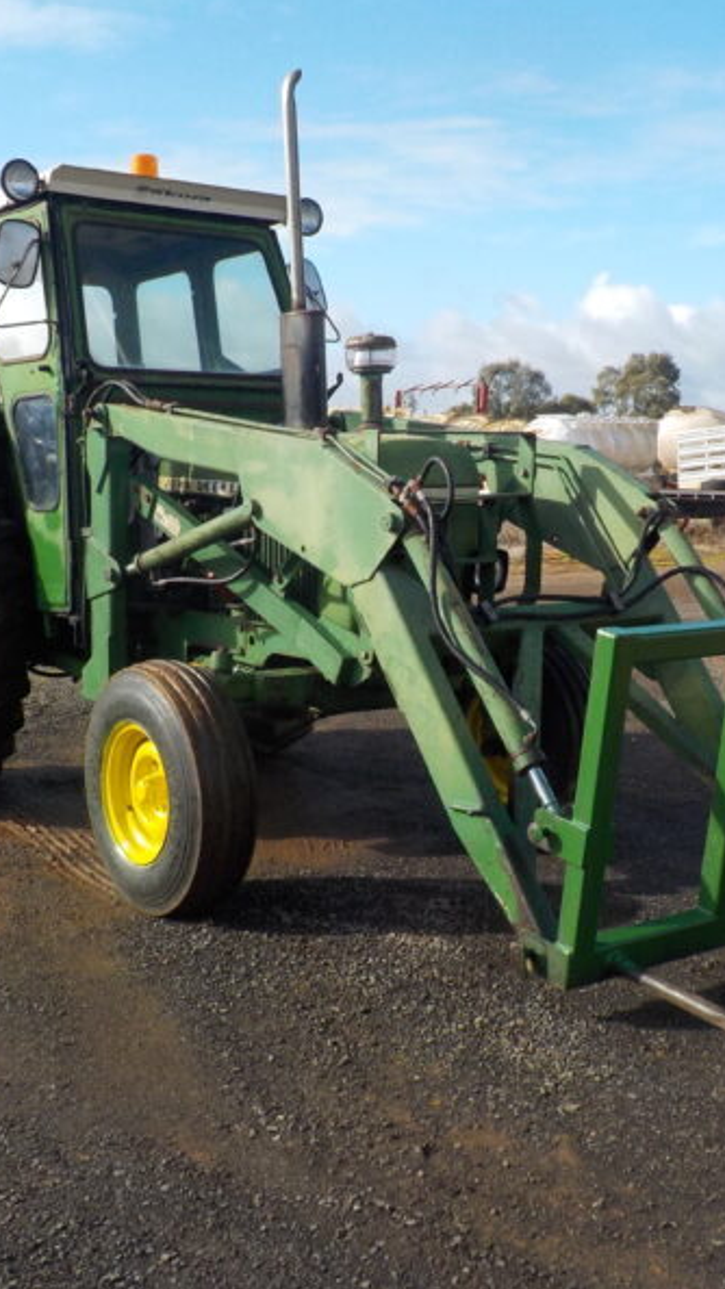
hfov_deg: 27.1
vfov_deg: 46.4
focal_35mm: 44
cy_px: 640
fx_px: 1504
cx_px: 423
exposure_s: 1/1000
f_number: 3.3
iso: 125
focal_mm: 4.1
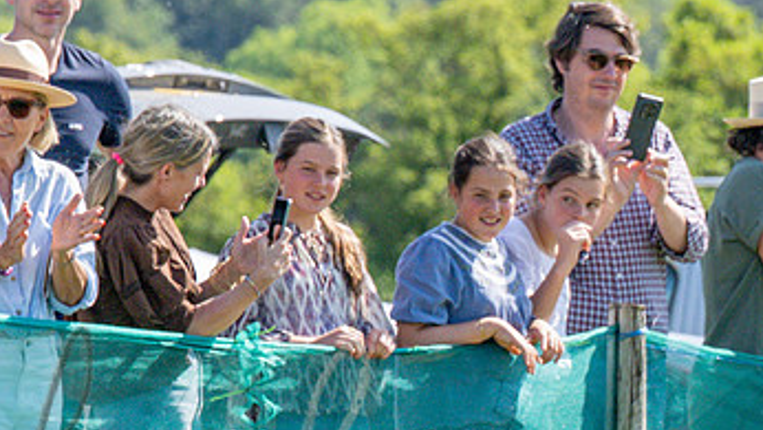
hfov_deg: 3.8
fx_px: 11618
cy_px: 590
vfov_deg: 2.1
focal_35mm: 574
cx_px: 404
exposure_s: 1/2000
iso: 400
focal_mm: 125
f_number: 5
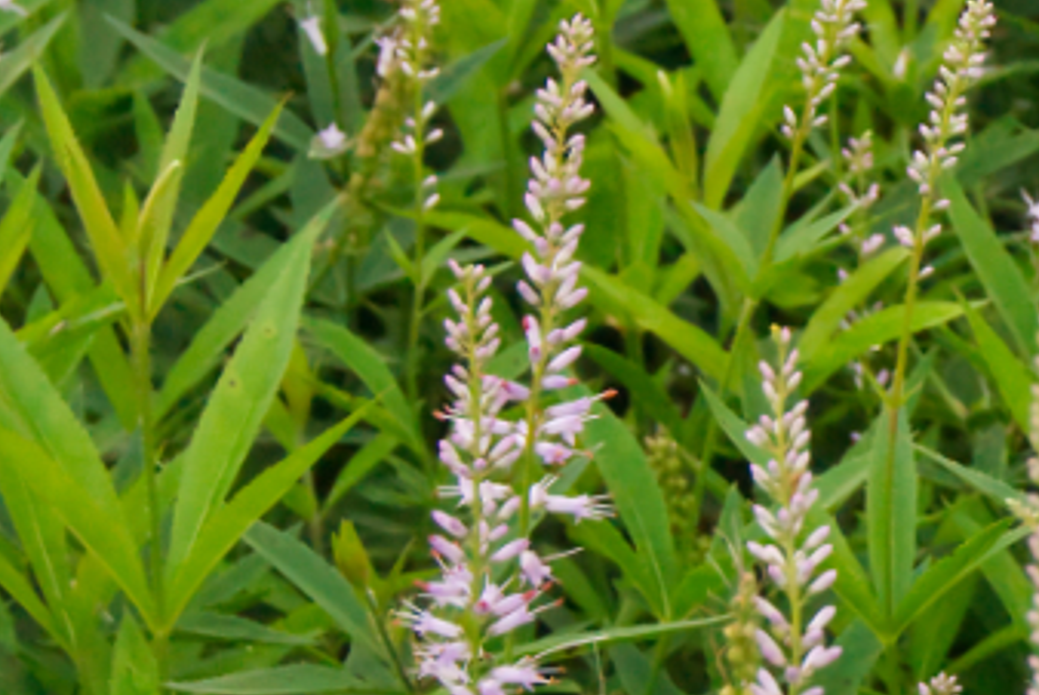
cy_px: -46
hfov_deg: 7.5
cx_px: 1801
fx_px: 7683
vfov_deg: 5.2
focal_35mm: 266
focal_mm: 50
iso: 3200
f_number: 10
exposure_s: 1/320
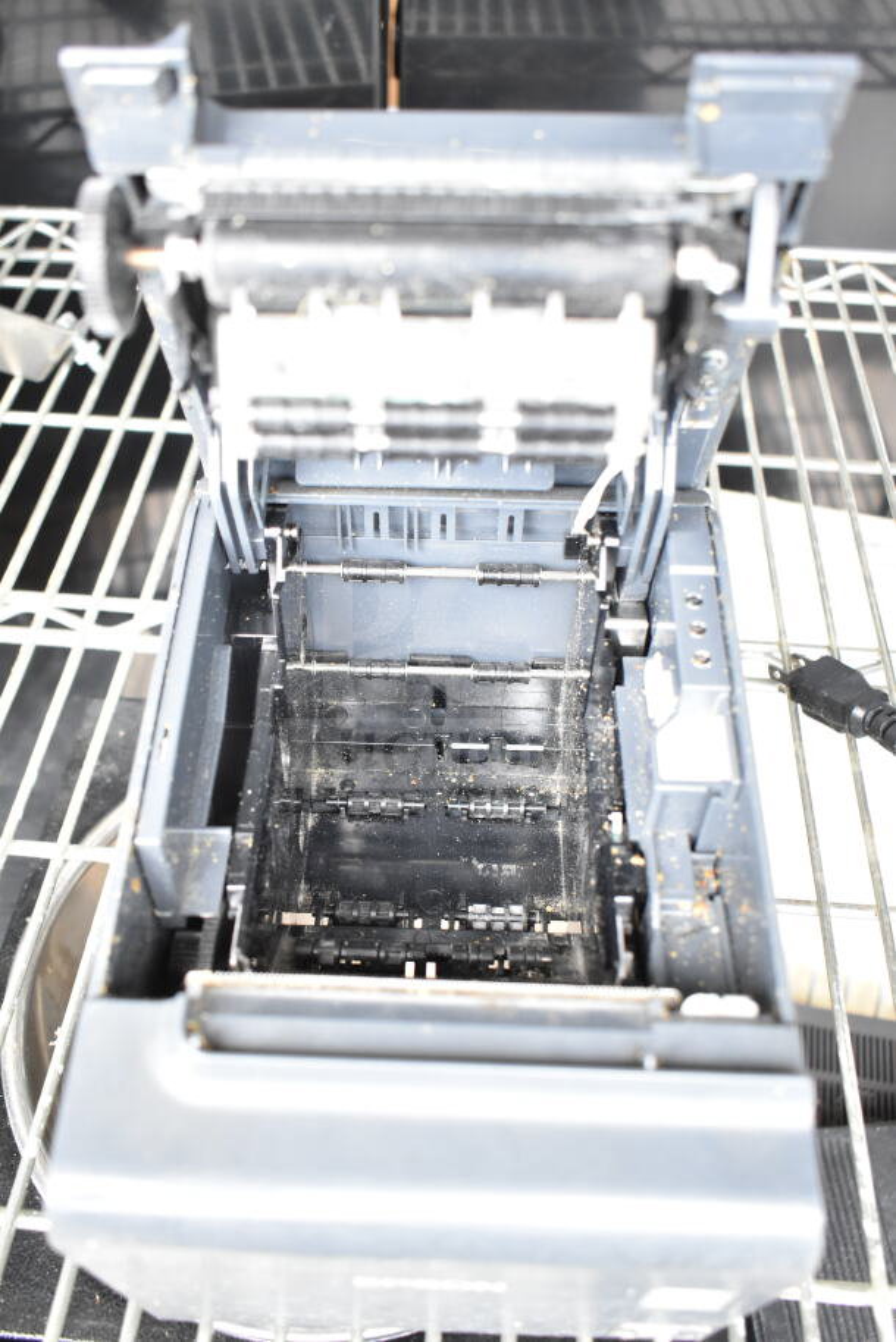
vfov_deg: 59.5
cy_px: 671
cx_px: 448
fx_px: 1175
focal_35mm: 32
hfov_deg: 41.7
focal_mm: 21
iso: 1600
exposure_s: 1/60
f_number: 4
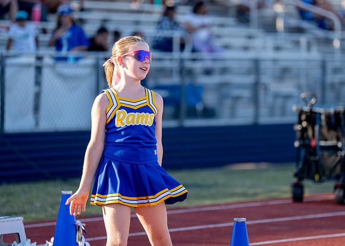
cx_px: 212
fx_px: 2119
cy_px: 107
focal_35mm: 216
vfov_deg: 6.7
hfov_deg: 9.3
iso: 200
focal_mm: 178
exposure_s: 1/2000
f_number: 2.8
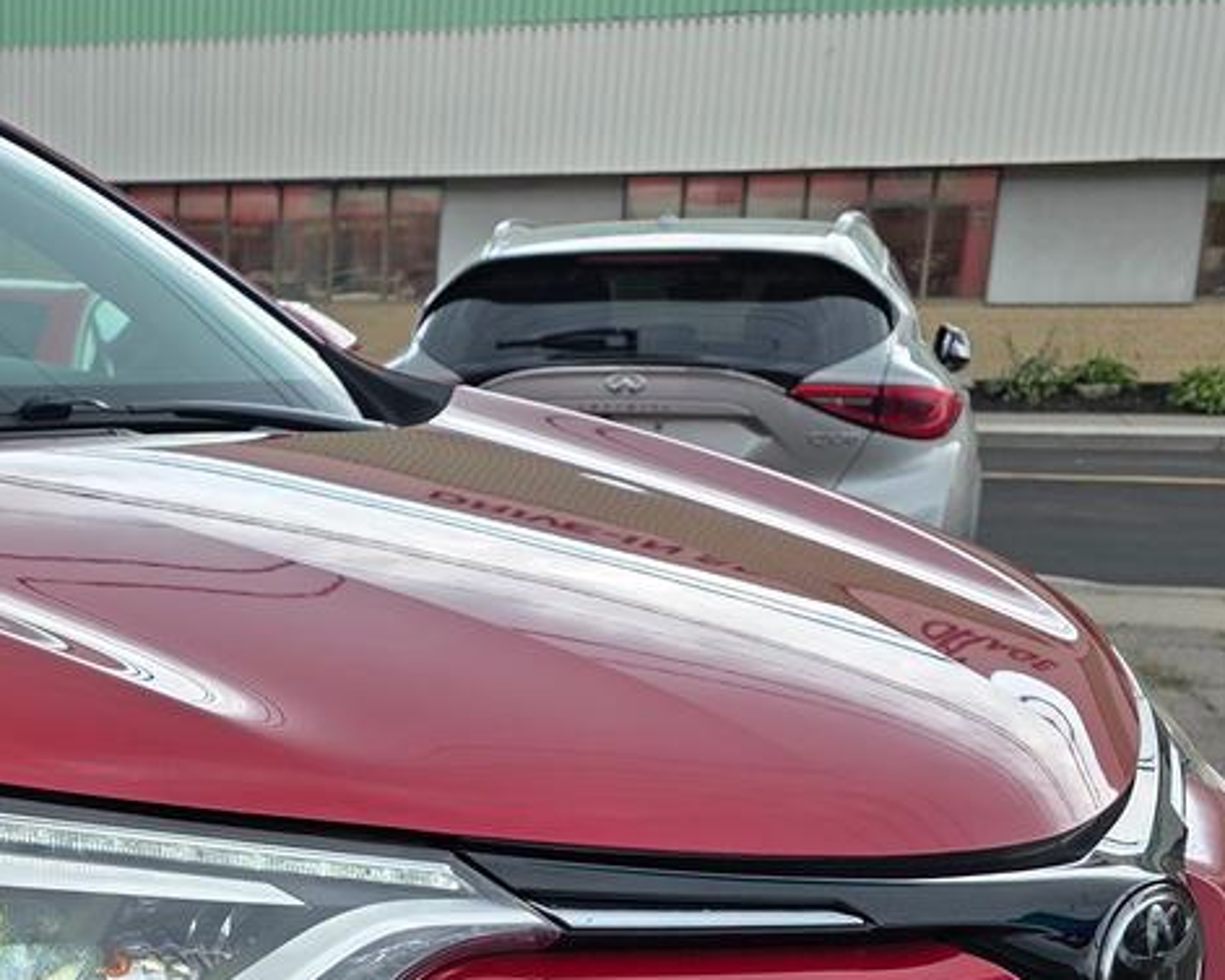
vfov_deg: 24.0
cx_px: -49
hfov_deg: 28.7
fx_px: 2212
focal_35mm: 61
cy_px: 967
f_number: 1.7
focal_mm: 6.3
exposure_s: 1/238
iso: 16
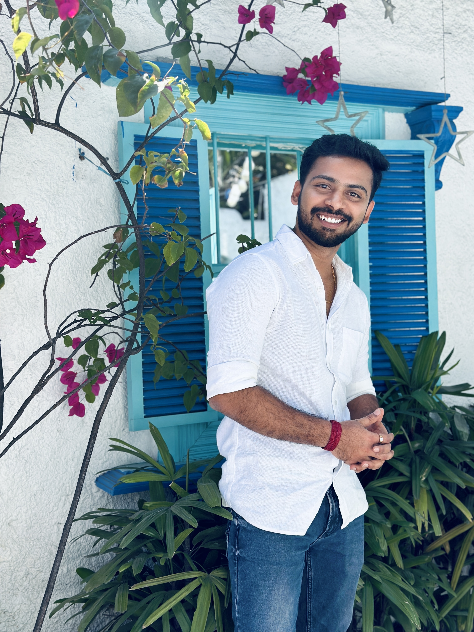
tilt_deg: -1.9
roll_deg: +1.8
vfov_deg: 39.7
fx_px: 876
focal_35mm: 48
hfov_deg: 30.3
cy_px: 316
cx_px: 237
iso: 80
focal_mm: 6.86
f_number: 1.78
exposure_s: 1/1212
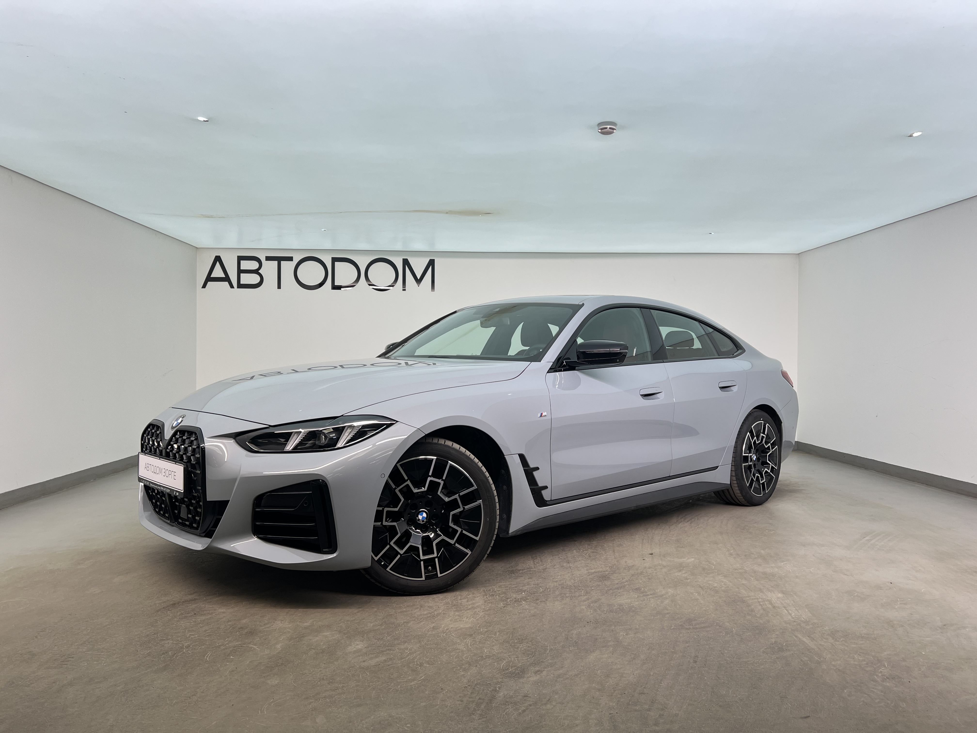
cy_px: 366
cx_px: 488
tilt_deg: -1.2
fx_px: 734
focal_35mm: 26
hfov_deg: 67.3
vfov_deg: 53.1
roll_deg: -0.7
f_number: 1.5
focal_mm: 5.7
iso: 40
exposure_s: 1/84
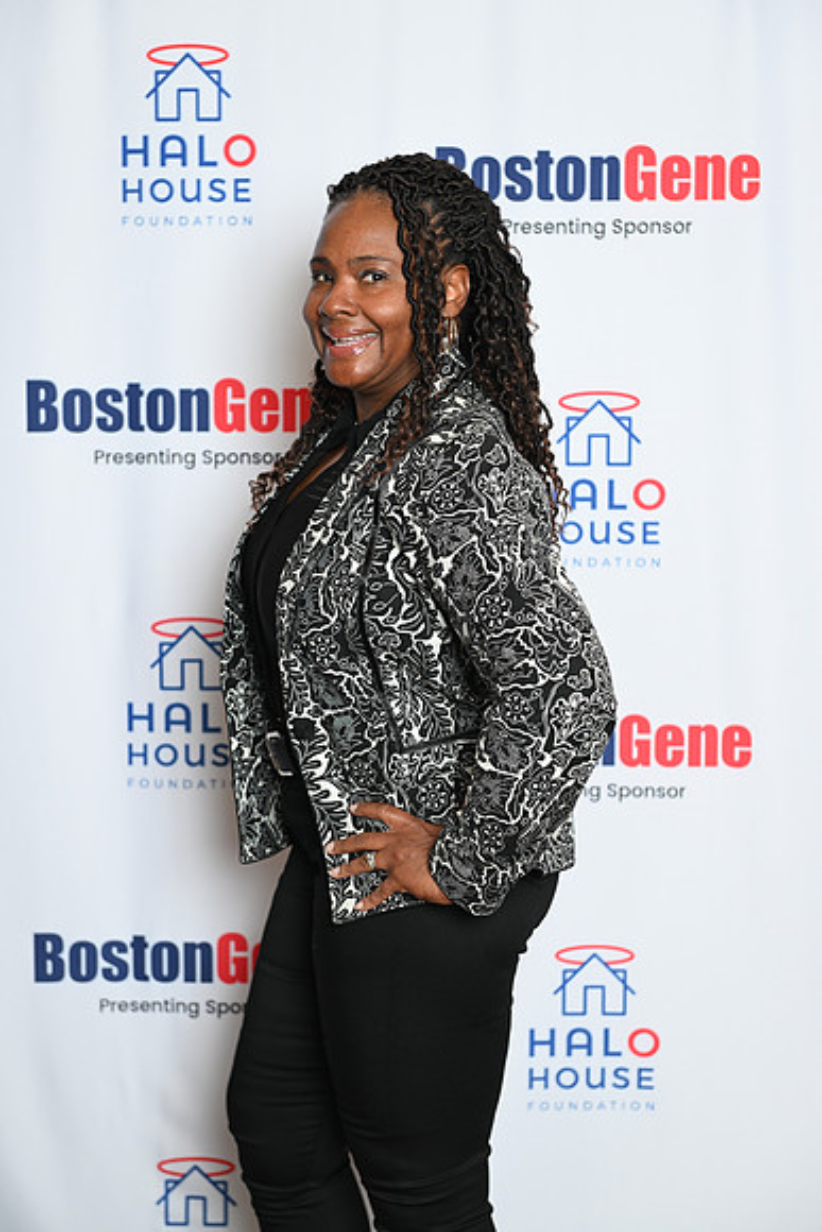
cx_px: 411
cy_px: 616
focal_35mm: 70
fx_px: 2396
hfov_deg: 19.5
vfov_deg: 28.8
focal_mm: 70
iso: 200
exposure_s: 1/80
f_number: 3.2
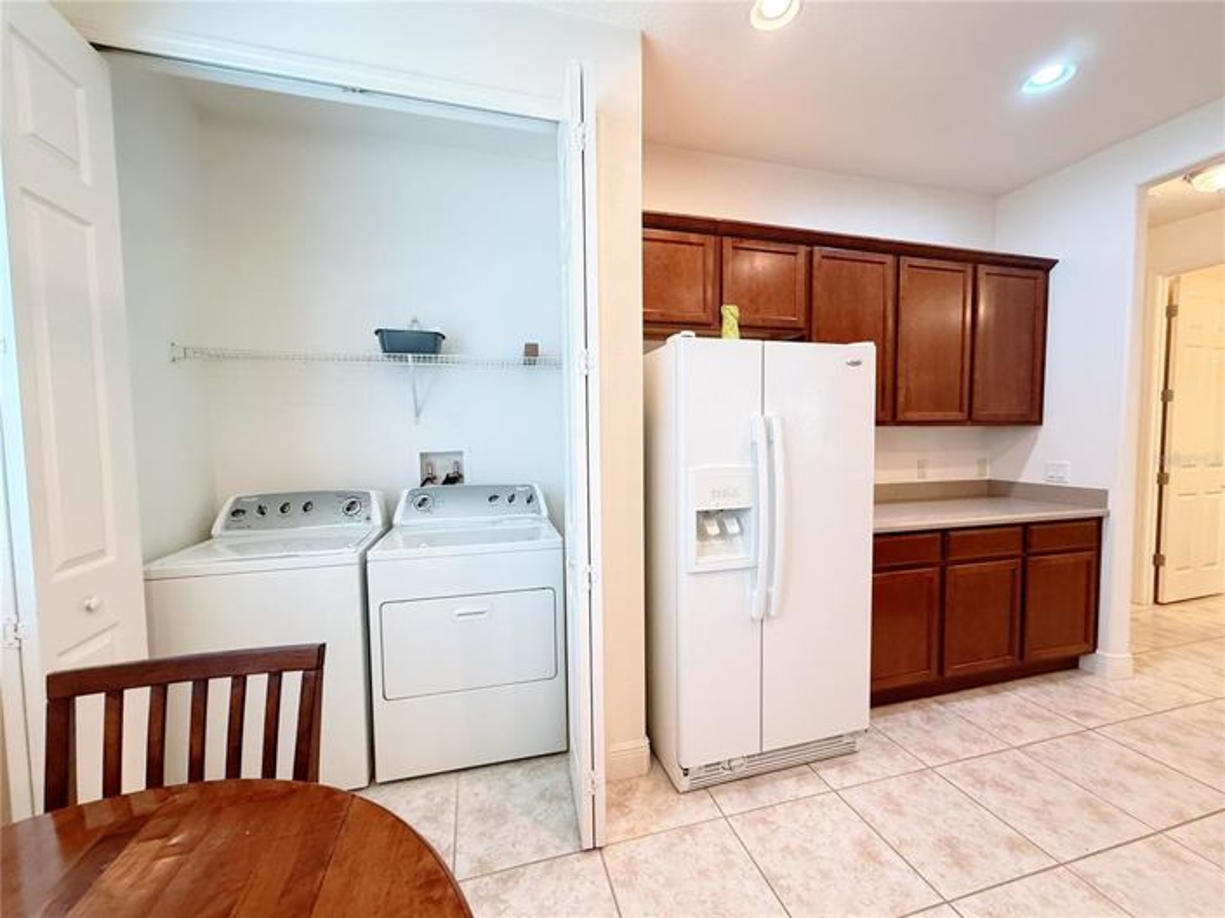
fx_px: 495
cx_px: 612
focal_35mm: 14
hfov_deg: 102.1
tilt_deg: -2.3
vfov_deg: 85.6
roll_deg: +0.9
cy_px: 459
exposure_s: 1/60
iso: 400
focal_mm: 2.22
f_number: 2.2
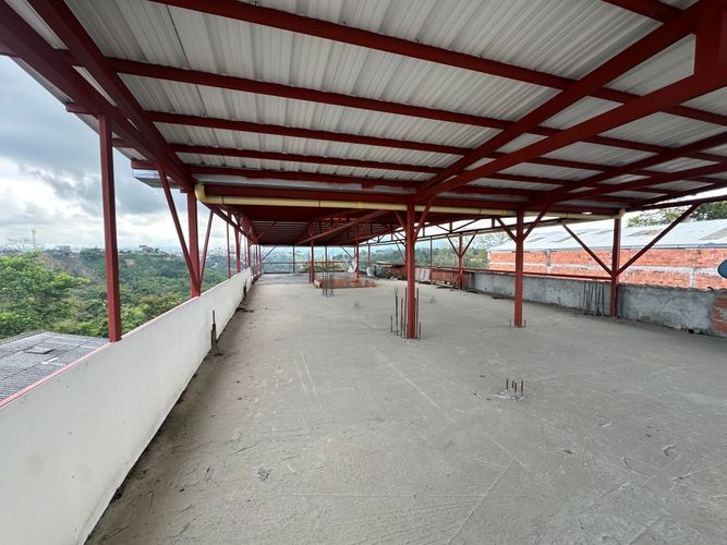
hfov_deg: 102.1
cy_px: 272
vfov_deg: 85.7
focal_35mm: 14
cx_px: 364
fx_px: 294
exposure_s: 1/179
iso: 40
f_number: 2.2
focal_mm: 2.22
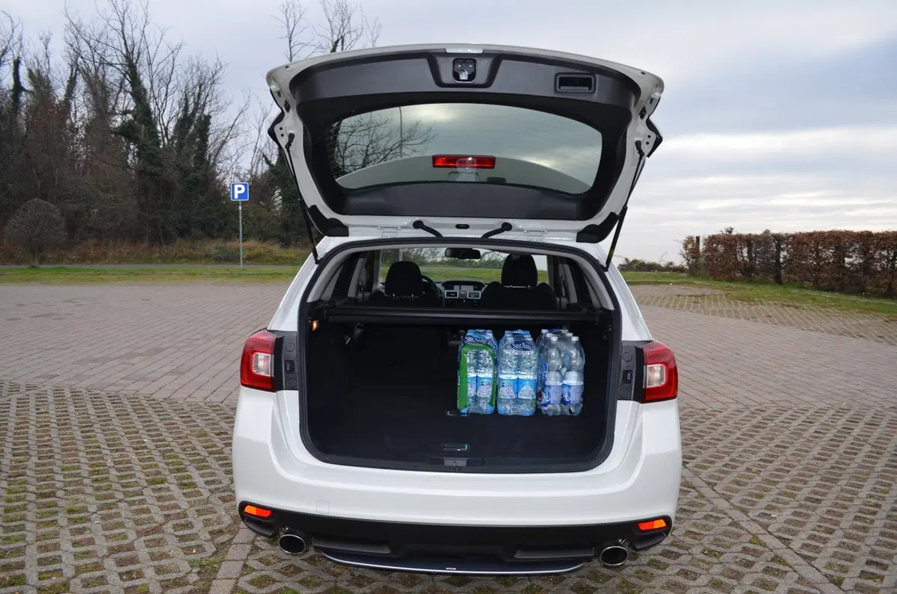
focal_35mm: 27
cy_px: 297
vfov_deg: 47.7
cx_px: 448
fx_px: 671
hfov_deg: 67.5
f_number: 4
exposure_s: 1/200
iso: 100
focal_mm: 18
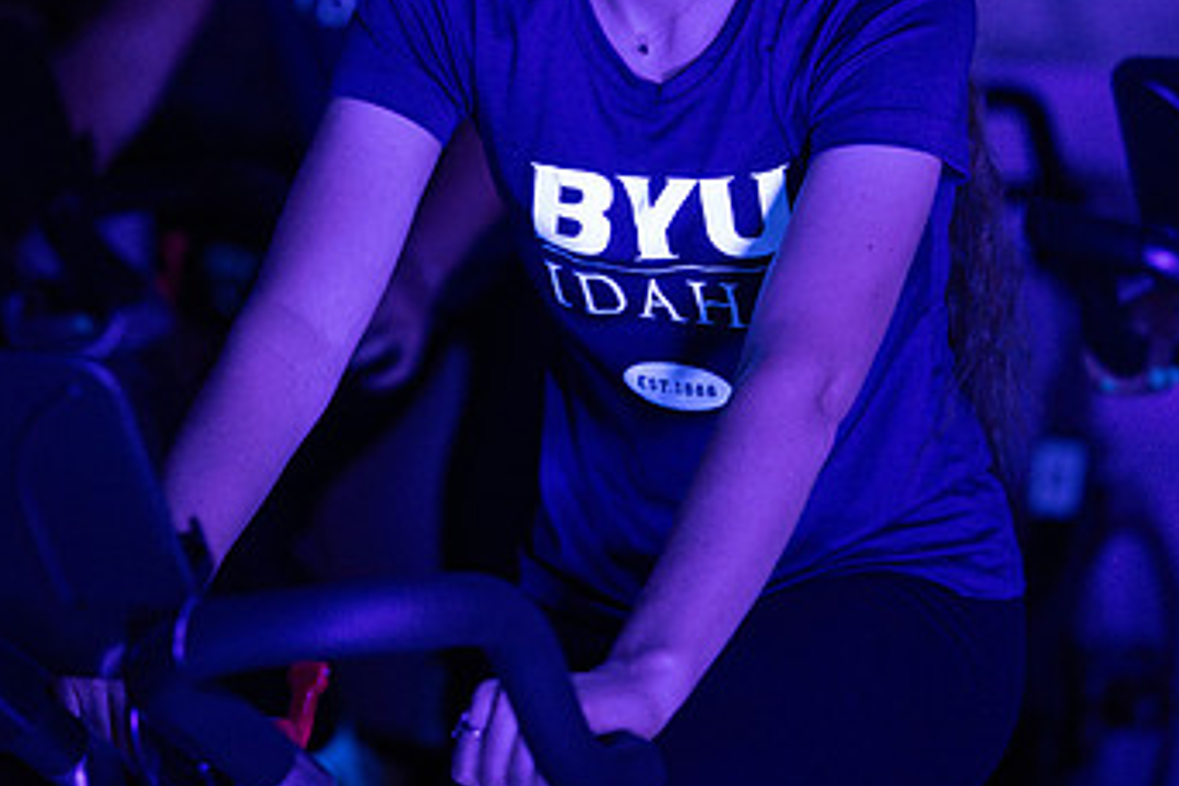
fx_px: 5436
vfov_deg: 8.3
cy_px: 147
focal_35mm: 166
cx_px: 403
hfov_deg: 12.4
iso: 6400
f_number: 2.8
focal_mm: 98
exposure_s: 1/160
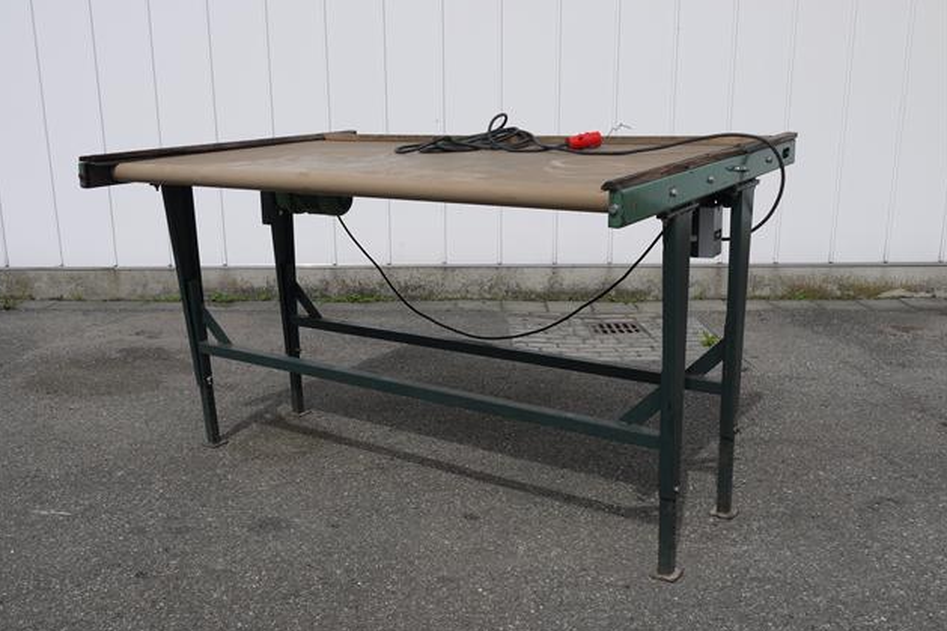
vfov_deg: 36.8
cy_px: 348
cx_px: 468
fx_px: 947
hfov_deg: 53.1
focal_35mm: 36
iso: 100
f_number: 9
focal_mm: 17
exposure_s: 1/500
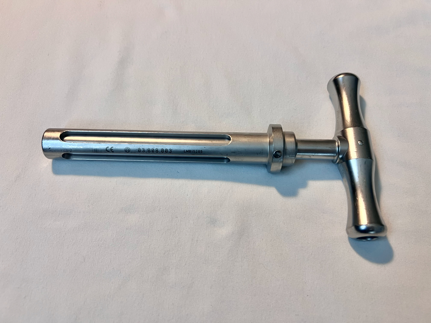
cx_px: 216
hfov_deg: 67.3
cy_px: 162
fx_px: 324
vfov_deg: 53.1
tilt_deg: -65.0
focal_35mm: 26
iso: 80
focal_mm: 5.7
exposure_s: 1/60
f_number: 1.5
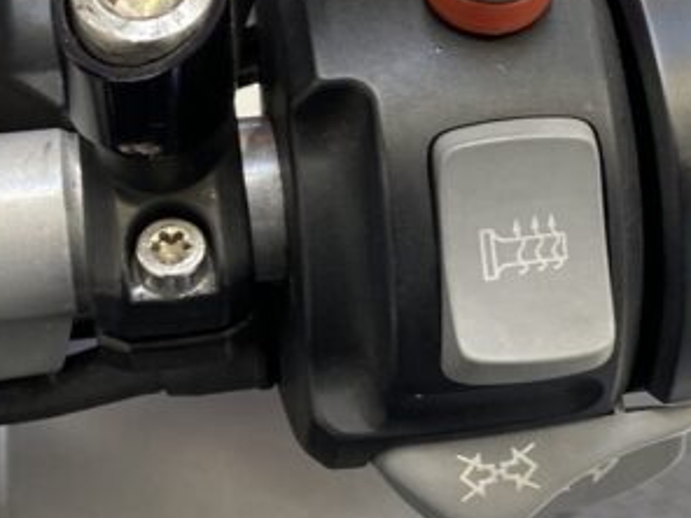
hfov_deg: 21.6
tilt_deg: -43.2
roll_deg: -7.3
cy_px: 152
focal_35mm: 90
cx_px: 495
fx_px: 1797
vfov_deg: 16.4
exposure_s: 1/50
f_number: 1.8
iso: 125
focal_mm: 4.25
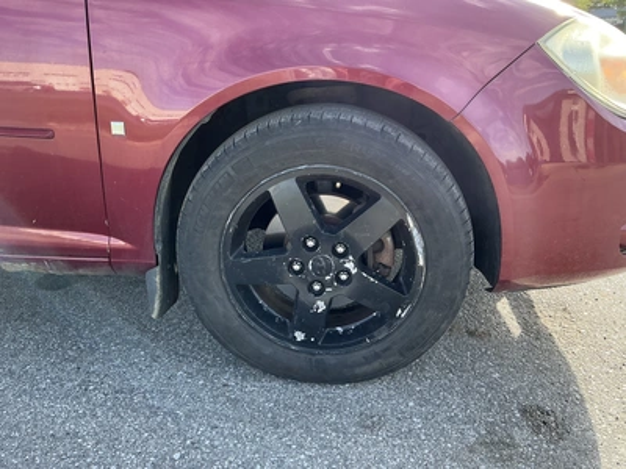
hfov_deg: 63.4
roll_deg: +0.3
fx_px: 506
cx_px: 313
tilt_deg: -20.7
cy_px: 234
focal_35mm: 28
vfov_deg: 49.7
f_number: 1.8
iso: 25
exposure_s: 1/172
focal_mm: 3
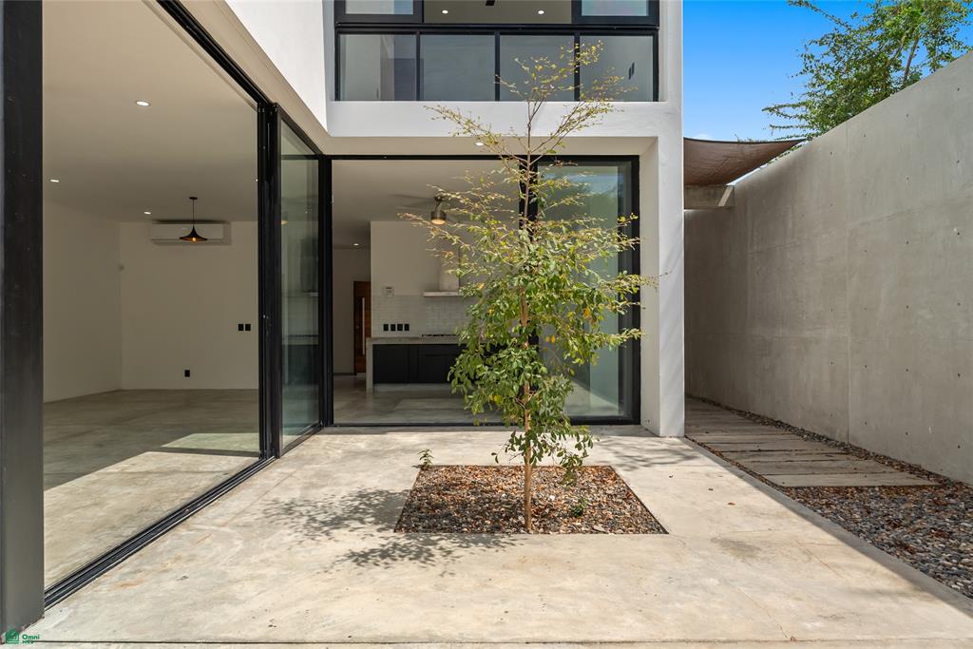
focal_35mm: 22
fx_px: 595
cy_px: 324
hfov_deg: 78.6
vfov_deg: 57.2
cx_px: 486
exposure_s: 1/200
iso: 320
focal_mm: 22
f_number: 9
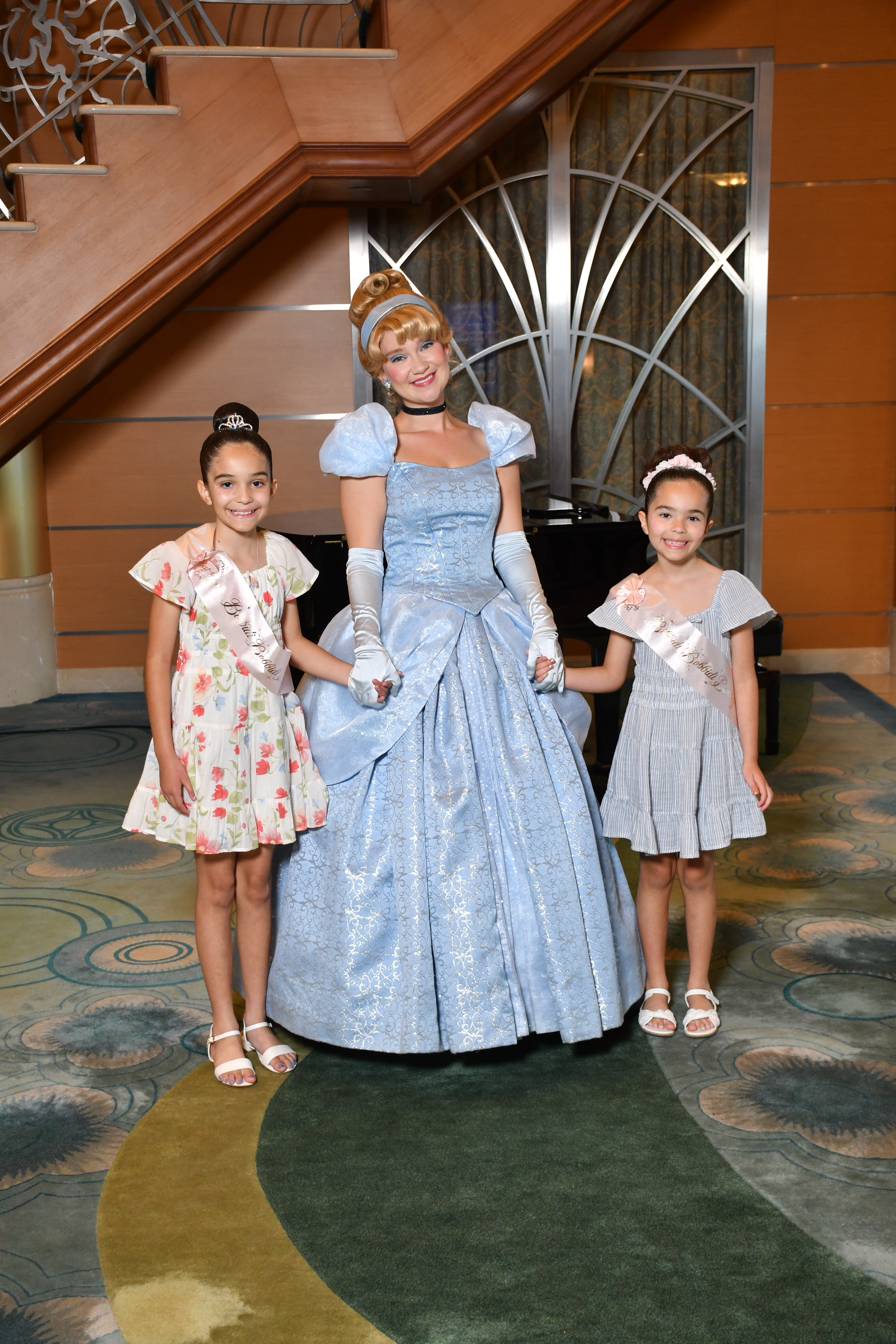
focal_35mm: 48
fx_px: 1792
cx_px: 448
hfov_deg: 28.1
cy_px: 672
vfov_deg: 41.1
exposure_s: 1/60
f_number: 5.6
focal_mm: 32
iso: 640
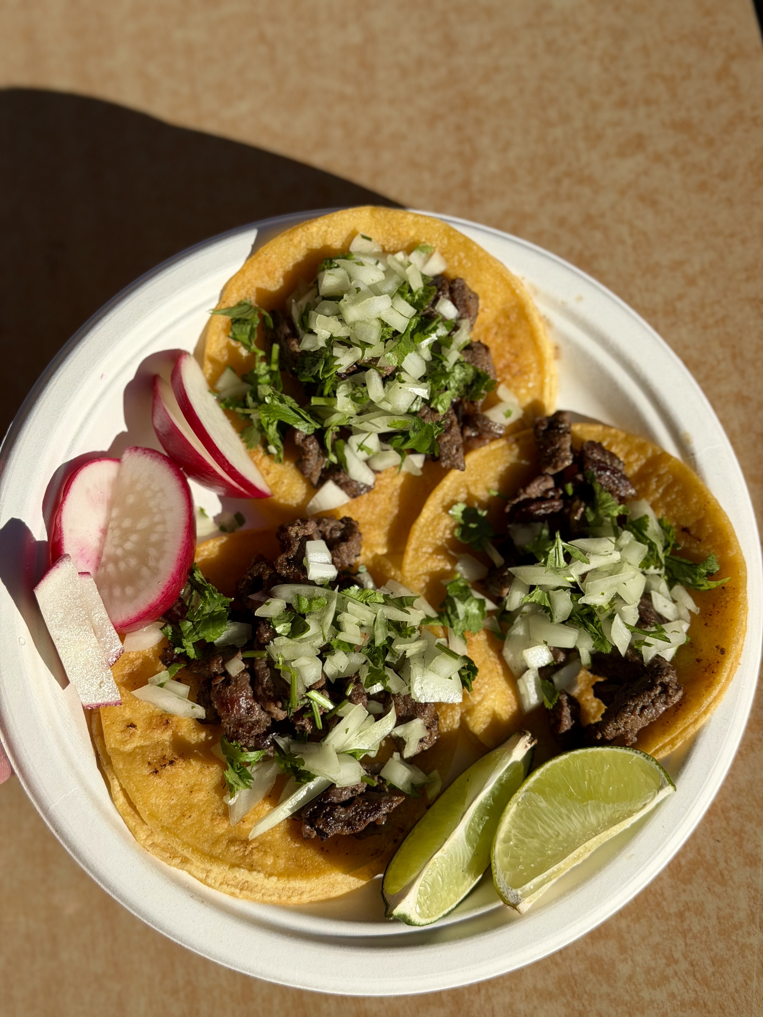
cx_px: 382
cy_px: 508
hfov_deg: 30.3
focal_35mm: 48
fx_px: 1411
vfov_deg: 39.7
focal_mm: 6.76
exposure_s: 1/7143
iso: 64
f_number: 1.78
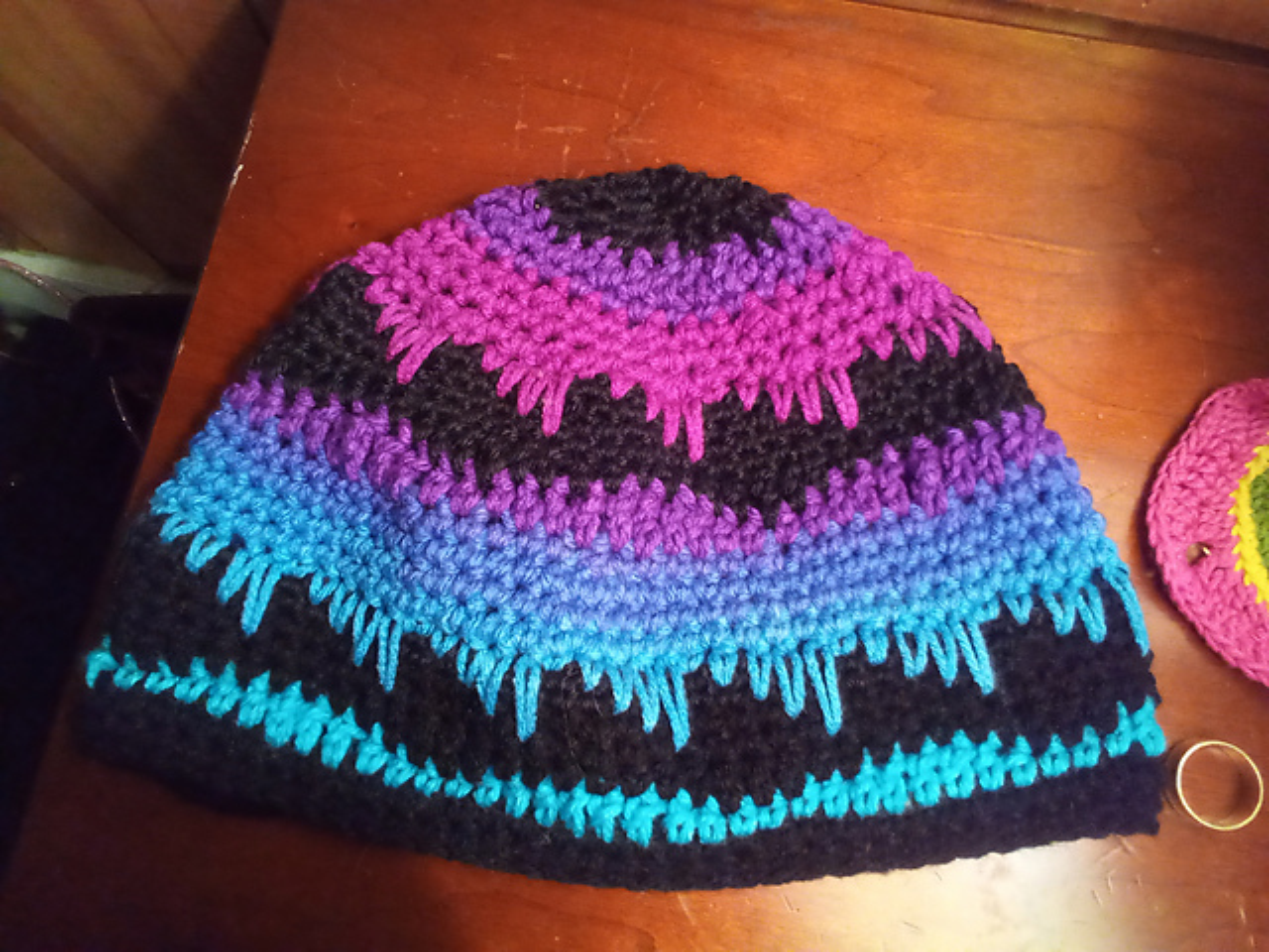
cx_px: 634
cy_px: 476
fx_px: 916
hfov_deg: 69.4
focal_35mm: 25
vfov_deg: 54.9
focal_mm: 2.05
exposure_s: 1/15
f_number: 2.4
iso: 575
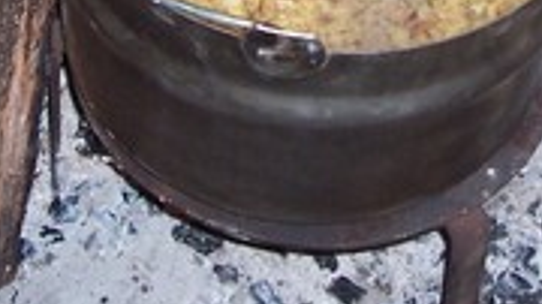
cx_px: 361
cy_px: -167
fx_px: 1479
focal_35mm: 103
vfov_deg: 11.2
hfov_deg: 20.7
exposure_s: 1/60
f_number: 2.7
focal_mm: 5.6
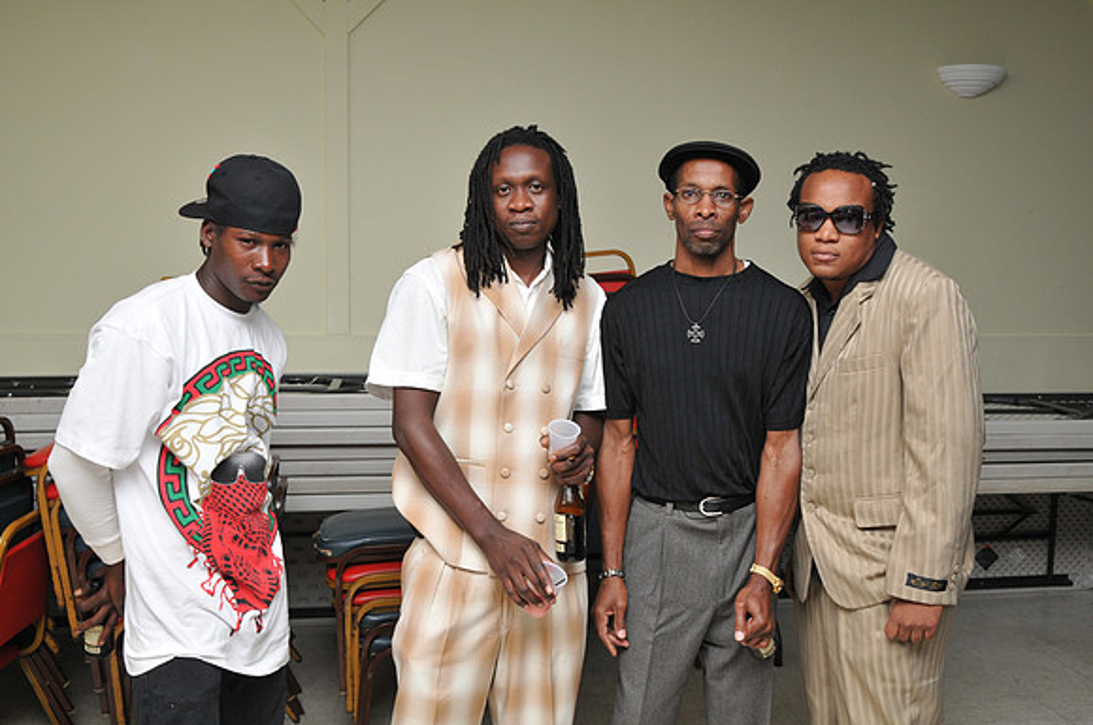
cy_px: 362
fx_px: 1001
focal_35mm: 33
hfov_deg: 57.3
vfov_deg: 39.9
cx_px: 546
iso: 320
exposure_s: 1/30
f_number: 5.6
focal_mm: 22
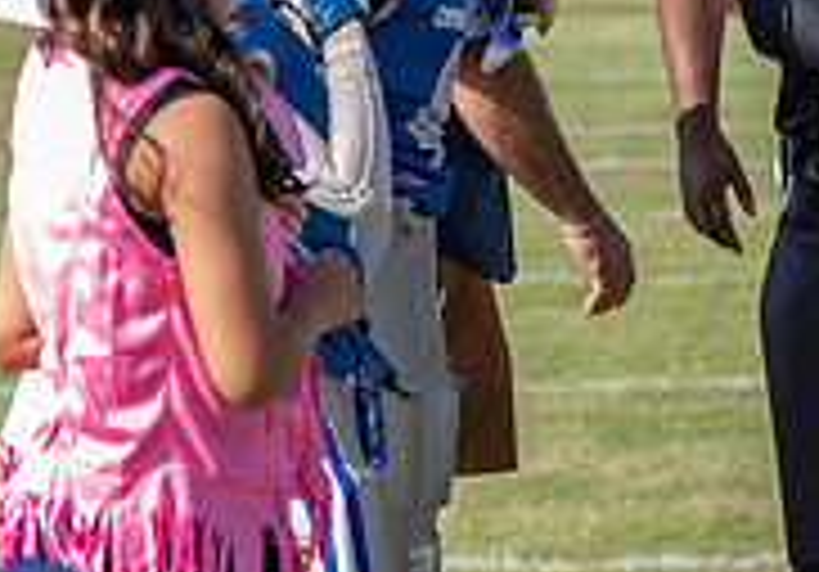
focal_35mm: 263
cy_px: 76
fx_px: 6070
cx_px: 939
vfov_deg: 5.4
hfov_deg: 7.7
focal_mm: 70
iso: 80
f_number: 3.5
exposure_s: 1/640
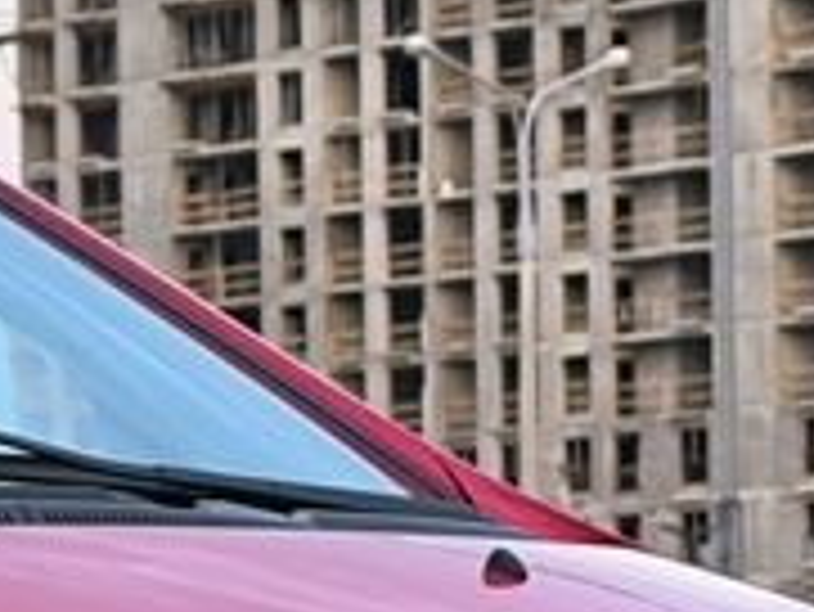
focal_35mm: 325
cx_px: -854
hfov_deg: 5.9
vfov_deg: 4.5
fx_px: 7647
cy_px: 1494
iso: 100
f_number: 1.65
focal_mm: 6.14
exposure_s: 1/100
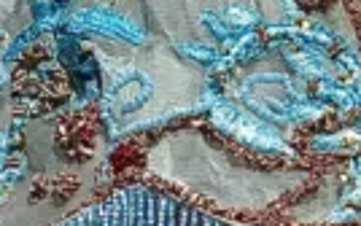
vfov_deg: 4.9
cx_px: 717
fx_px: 2590
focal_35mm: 263
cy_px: 412
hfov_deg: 7.6
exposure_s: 1/100
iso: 125
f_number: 2
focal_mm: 6
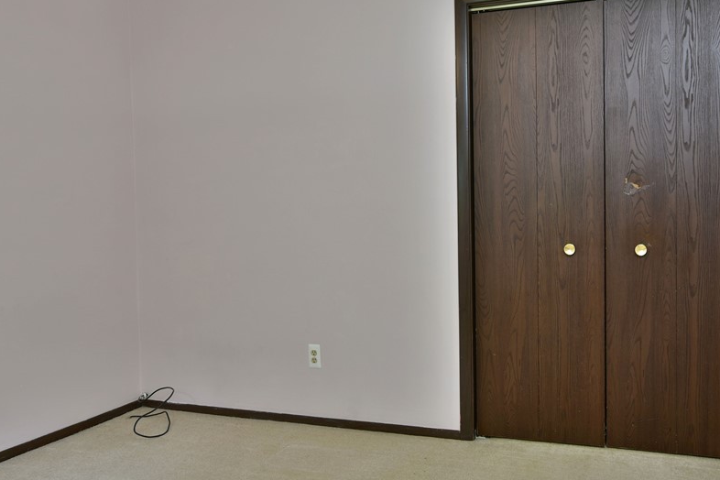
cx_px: 443
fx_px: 580
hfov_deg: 62.9
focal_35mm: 29
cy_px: 240
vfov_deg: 45.0
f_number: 4.5
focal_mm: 14
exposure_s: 1/15
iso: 160
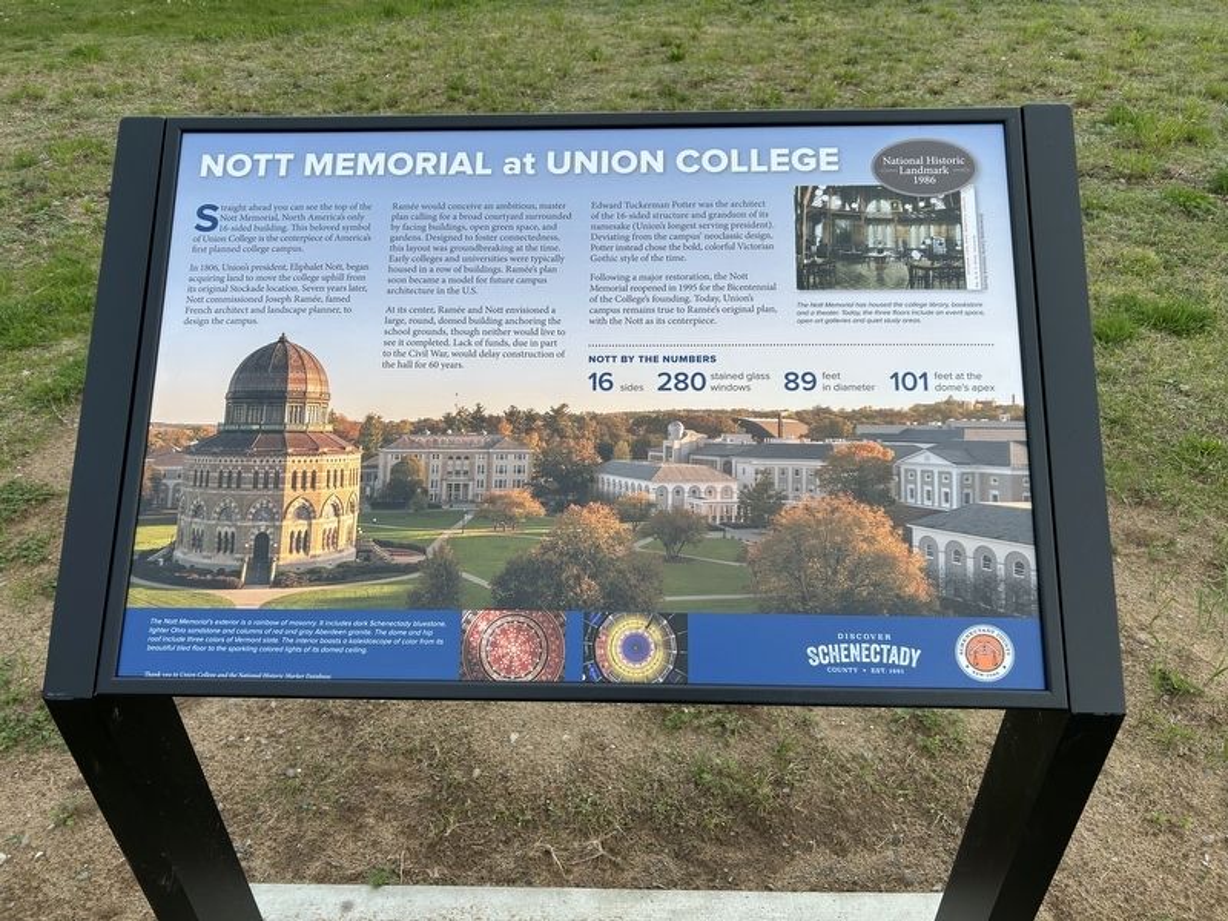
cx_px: 614
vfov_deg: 53.1
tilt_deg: -32.6
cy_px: 460
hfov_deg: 67.3
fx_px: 922
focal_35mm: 26
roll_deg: +1.8
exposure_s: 1/216
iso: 40
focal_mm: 5.7
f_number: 1.5
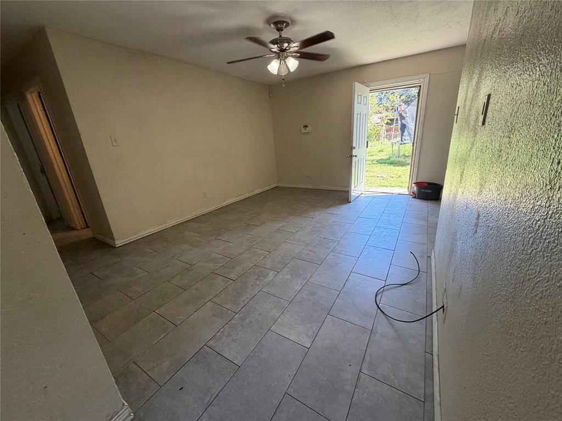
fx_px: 227
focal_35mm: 14
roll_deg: +4.1
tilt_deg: -18.1
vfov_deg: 85.7
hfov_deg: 102.1
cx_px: 281
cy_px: 210
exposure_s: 1/120
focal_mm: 2.22
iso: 200
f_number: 2.2
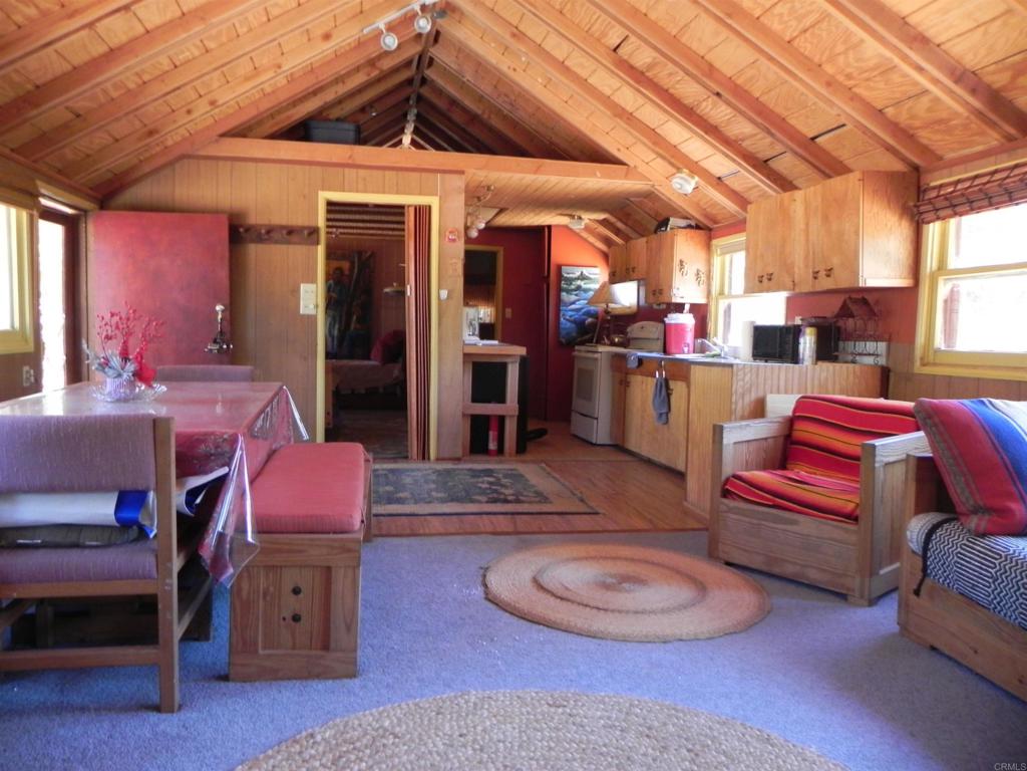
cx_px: 514
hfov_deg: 67.3
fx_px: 771
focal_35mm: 26
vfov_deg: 53.1
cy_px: 386
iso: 360
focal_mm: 4.6
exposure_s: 1/30
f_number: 2.8
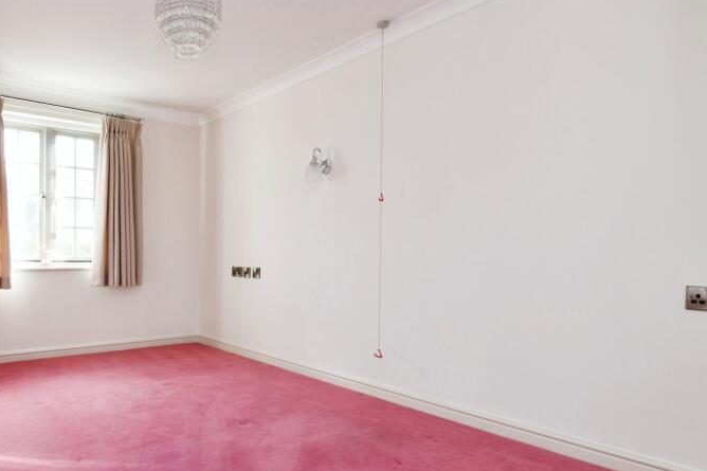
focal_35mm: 23
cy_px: 271
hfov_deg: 71.3
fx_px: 452
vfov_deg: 54.9
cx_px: 182
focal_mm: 15
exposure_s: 1/80
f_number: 8
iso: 800
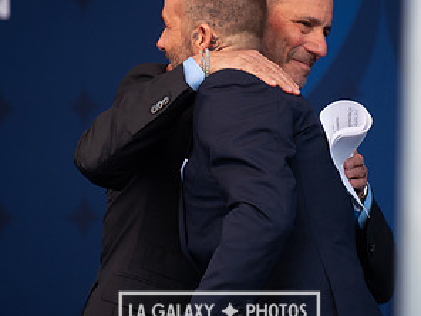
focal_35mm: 377
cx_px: 219
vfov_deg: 3.9
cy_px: 97
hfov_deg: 5.3
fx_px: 4585
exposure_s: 1/1250
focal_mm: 200
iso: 400
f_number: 2.8
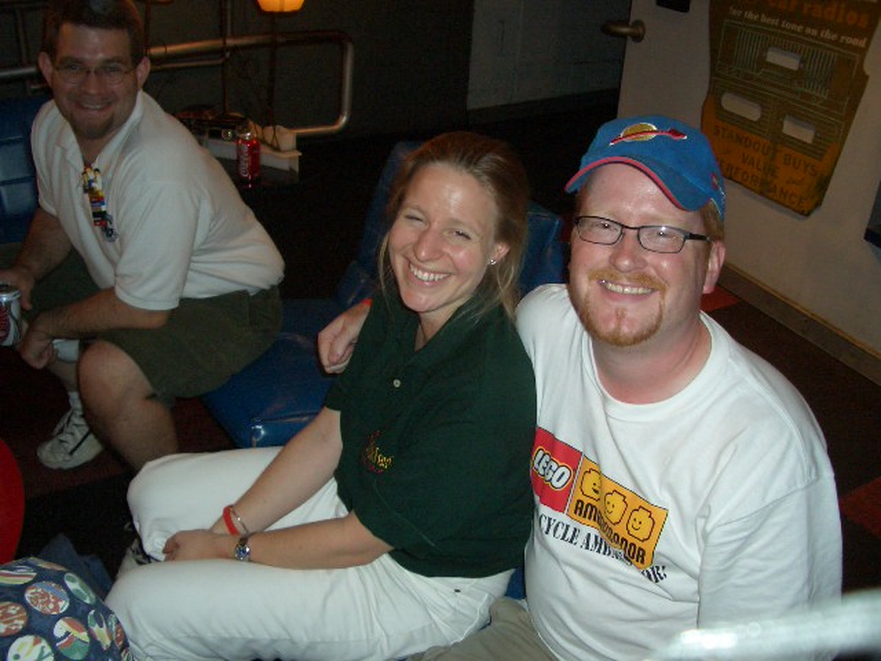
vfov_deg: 40.7
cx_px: 440
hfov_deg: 52.6
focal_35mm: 35
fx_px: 891
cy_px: 330
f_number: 2.6
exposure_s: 1/60
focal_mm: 5.8
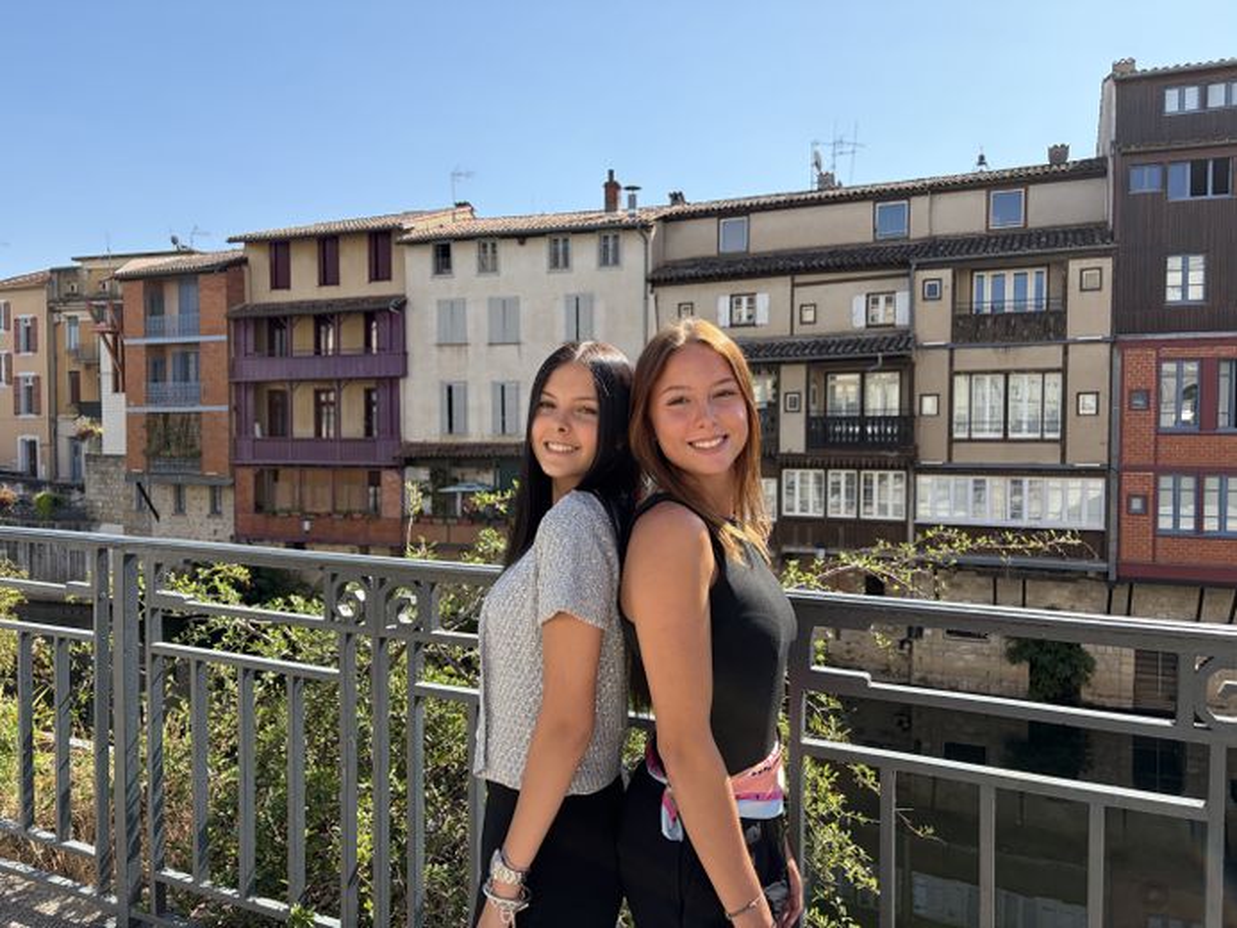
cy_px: 464
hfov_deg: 67.3
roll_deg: +0.3
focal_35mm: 26
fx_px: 929
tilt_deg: -1.4
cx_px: 618
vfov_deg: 53.1
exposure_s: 1/2012
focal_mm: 5.96
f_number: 1.6
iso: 64
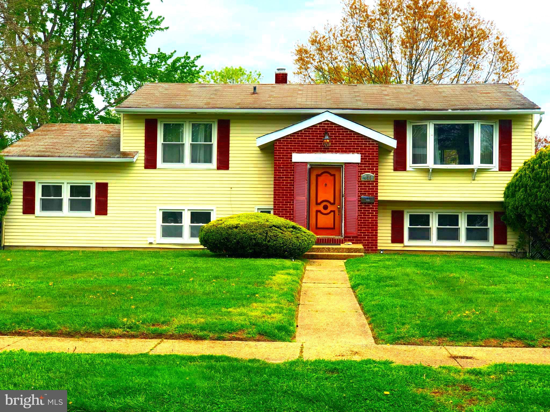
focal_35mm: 52
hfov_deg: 36.8
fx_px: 826
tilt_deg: +0.9
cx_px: 275
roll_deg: +0.0
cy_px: 206
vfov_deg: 28.0
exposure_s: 1/960
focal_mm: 6
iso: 16
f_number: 2.4
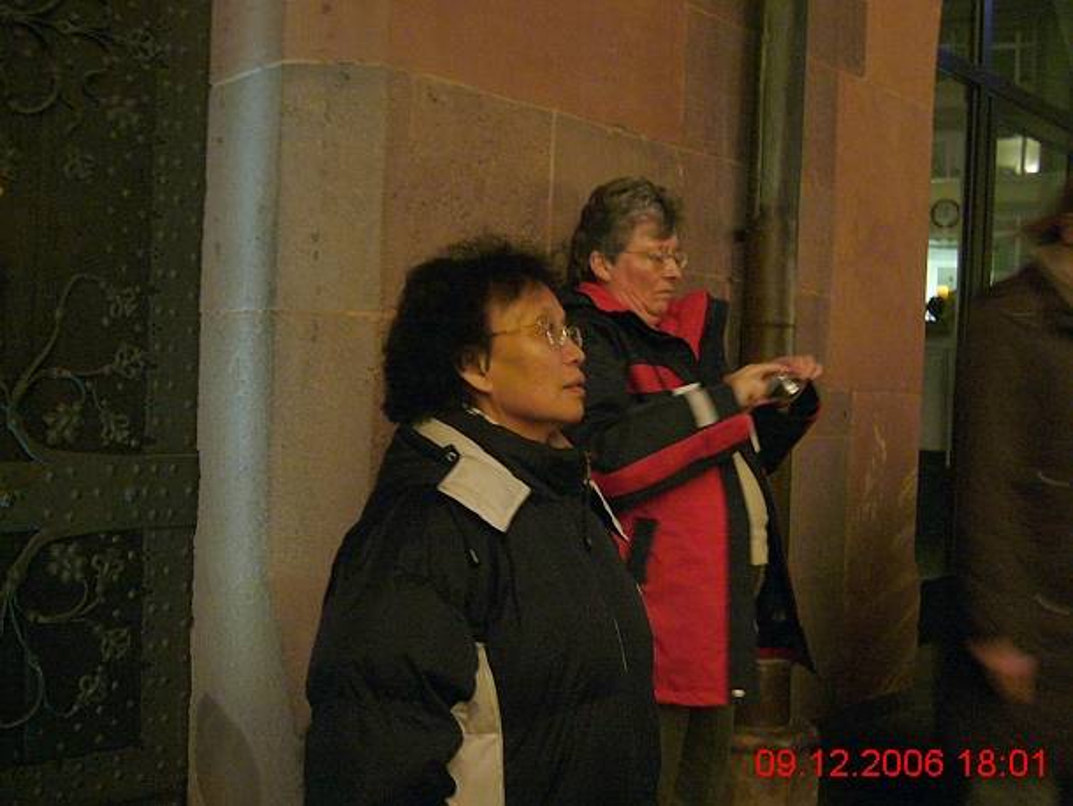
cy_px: 403
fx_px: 1085
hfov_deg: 52.6
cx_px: 536
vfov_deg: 40.7
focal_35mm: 35
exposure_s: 1/8
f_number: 2.8
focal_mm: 5.8
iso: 200
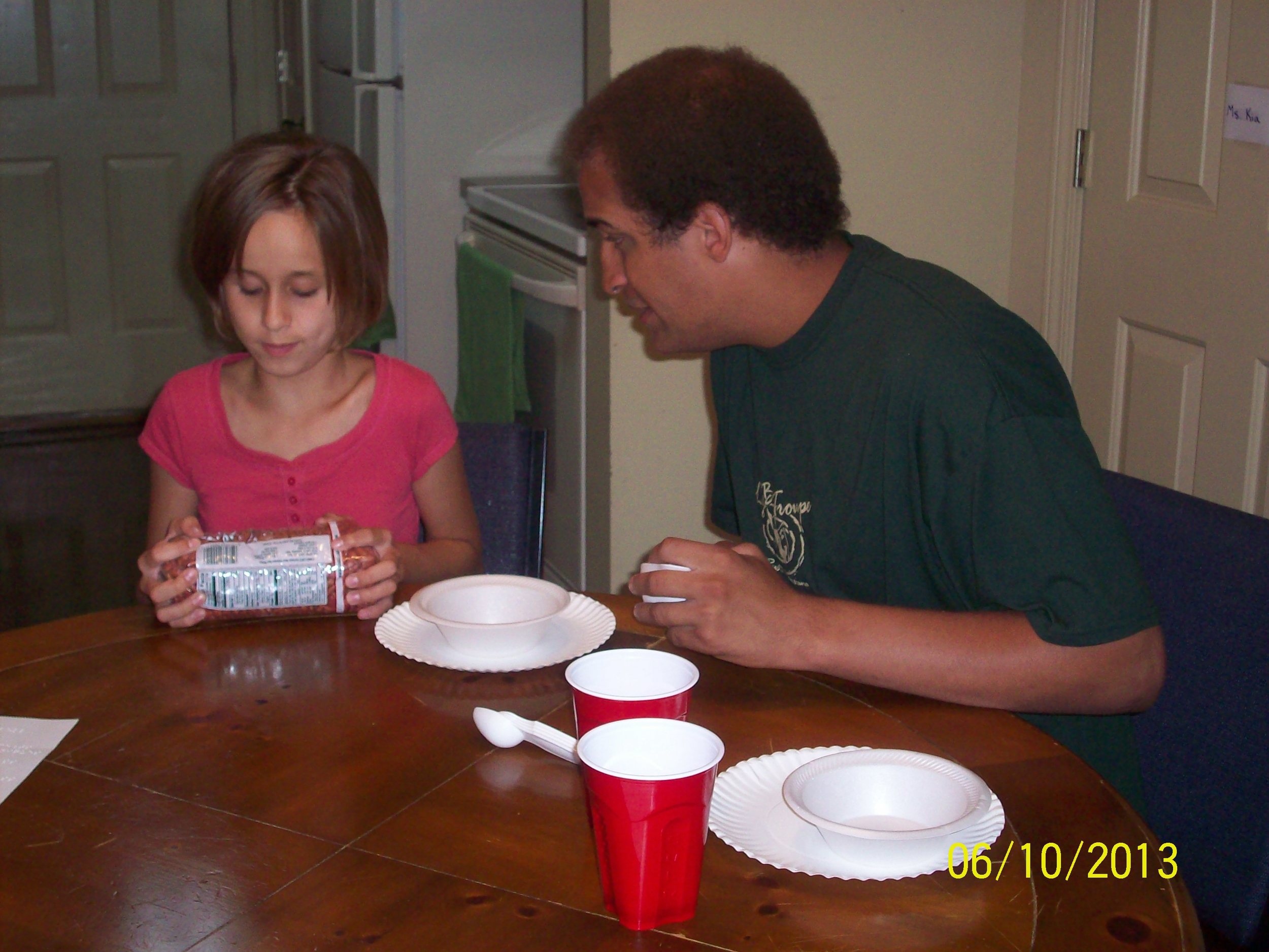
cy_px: 476
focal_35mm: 54
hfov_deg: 35.5
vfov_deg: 27.0
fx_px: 1980
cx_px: 634
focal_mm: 9
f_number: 3.4
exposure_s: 1/80.7
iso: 160
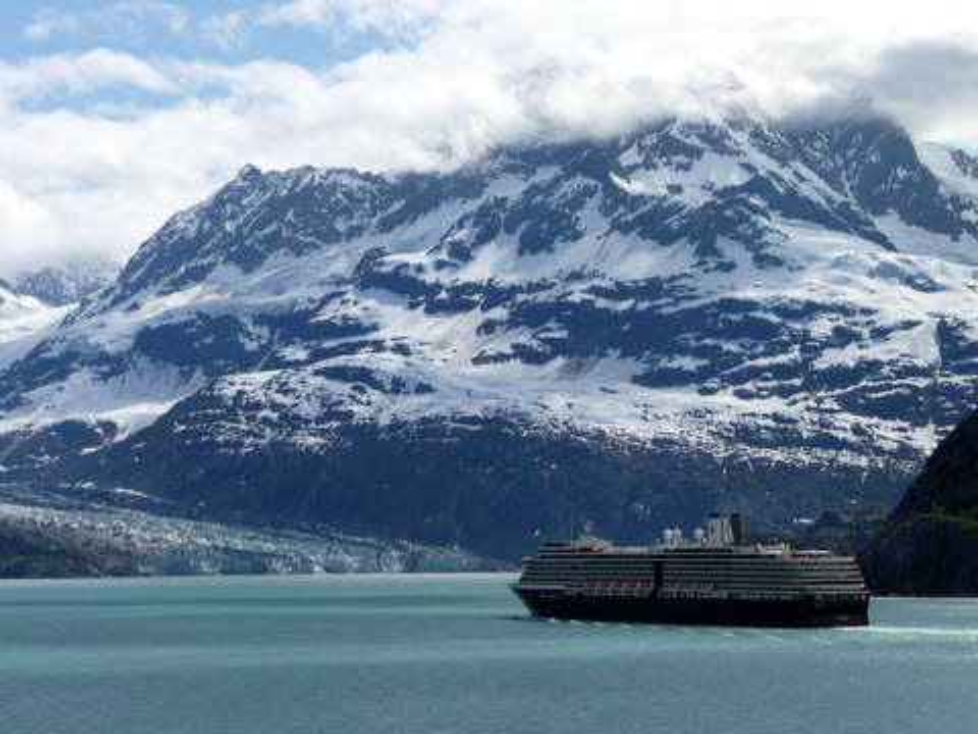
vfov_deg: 13.2
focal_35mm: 112
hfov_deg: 17.6
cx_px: 489
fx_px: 3164
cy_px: 367
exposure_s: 1/250
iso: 100
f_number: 11
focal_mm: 19.1
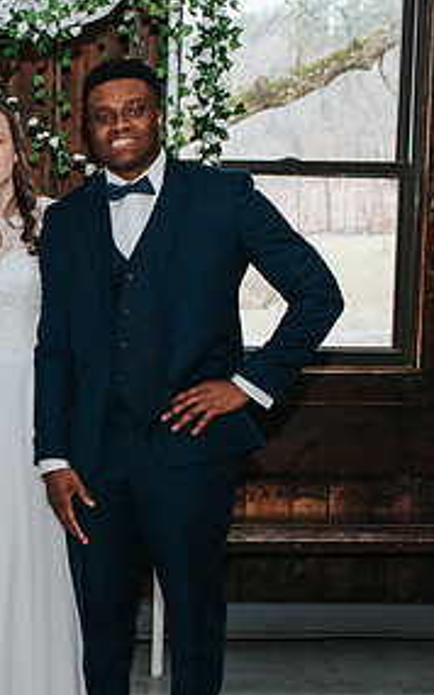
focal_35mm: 78
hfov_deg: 15.9
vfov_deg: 26.5
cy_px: 391
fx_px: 1477
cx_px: -118
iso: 1000
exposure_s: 1/200
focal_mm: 35
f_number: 4.5
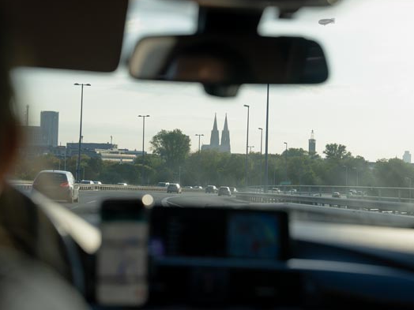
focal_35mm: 77
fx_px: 921
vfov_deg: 19.1
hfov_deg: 25.3
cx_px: 220
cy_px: 153
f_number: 4.5
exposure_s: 1/8000
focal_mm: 70
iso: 1600
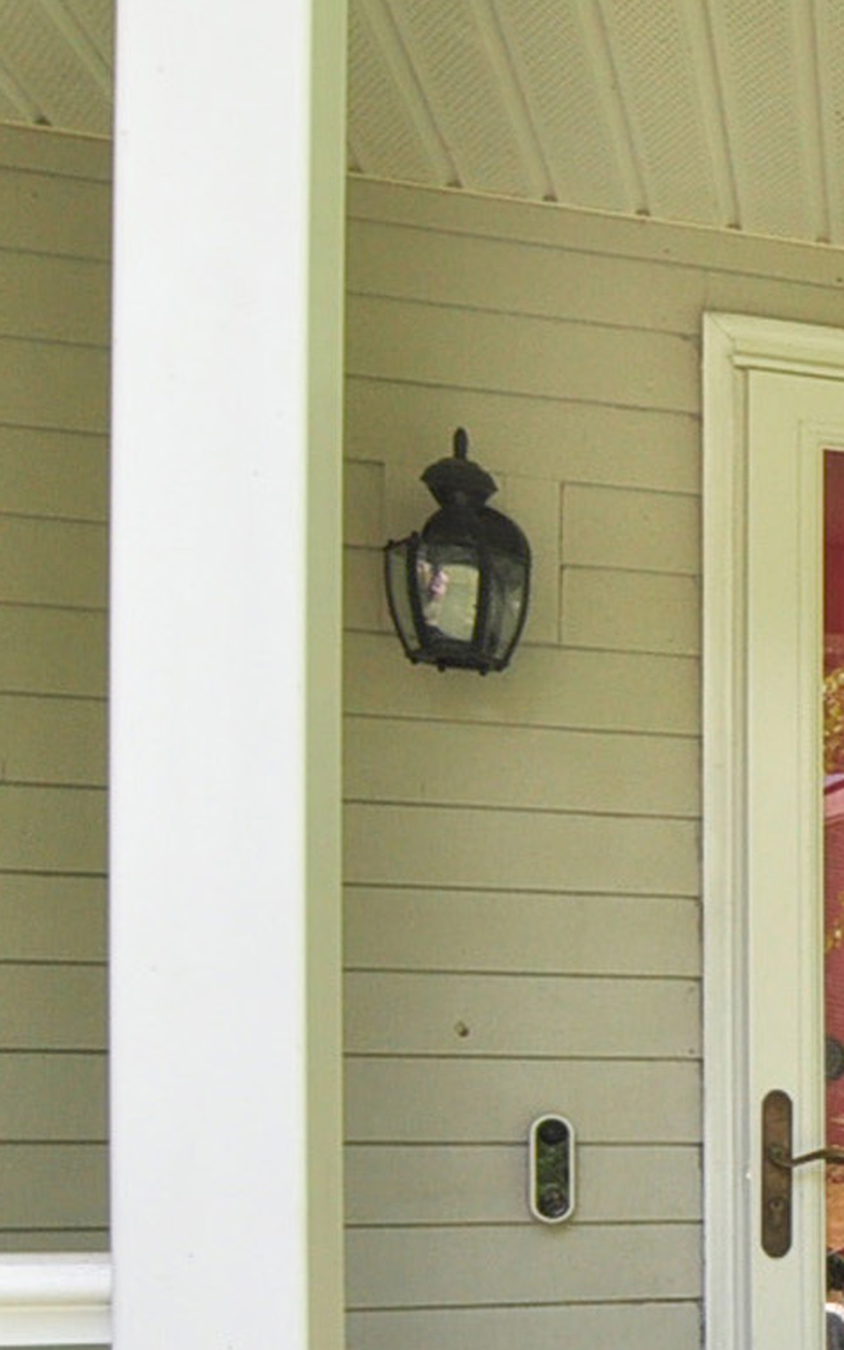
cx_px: 1975
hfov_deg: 14.9
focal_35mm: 58
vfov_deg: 33.5
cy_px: 1178
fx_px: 2134
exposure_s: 1/100
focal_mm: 10
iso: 400
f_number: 8
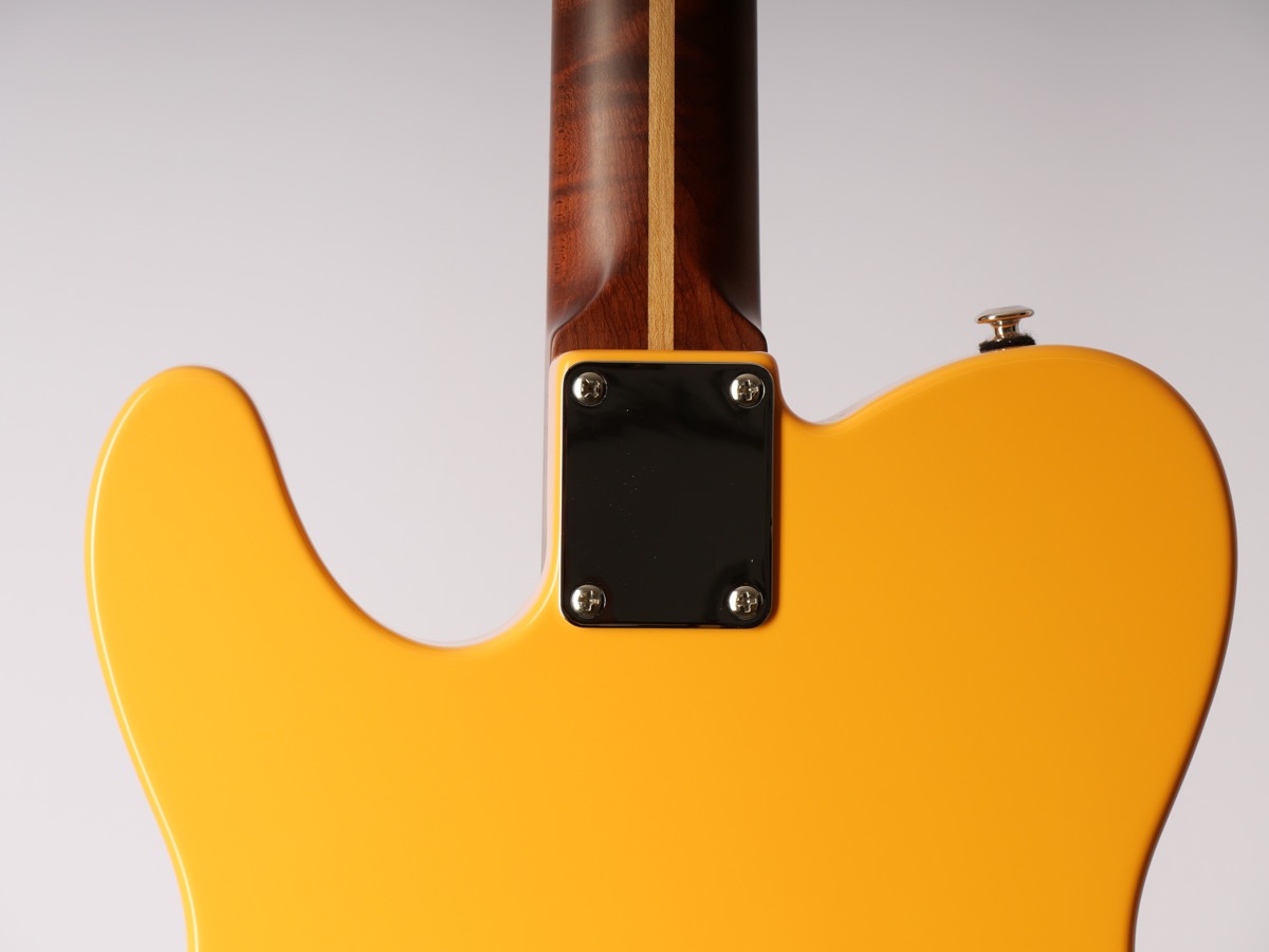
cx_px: 634
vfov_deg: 9.2
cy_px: 476
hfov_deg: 12.2
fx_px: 5939
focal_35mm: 162
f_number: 7.1
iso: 200
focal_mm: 81
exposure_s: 1/200
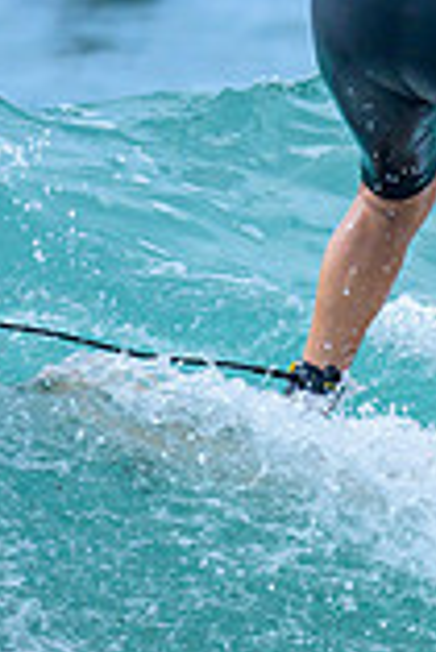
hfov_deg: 0.4
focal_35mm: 3383
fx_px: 61318
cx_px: 821
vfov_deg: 0.6
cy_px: 219
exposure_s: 1/3200
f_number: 6.3
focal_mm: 800
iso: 500
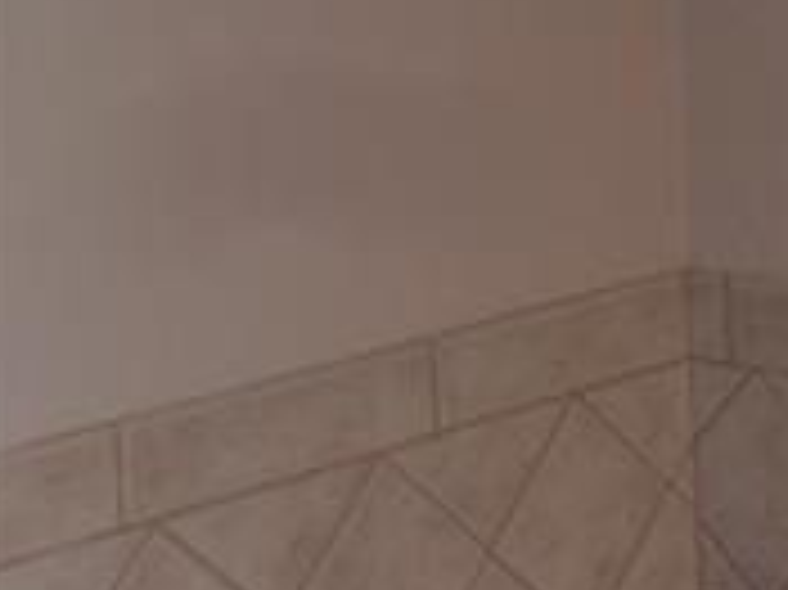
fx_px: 3662
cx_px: 1414
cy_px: 106
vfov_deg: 9.2
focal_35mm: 161
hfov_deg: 11.4
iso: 125
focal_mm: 7.87
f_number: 4.2
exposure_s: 1/40
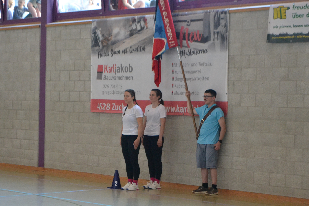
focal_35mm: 99
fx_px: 846
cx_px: 148
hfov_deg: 20.7
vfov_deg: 13.9
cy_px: 122
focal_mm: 55
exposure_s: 1/320
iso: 3200
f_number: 5.6
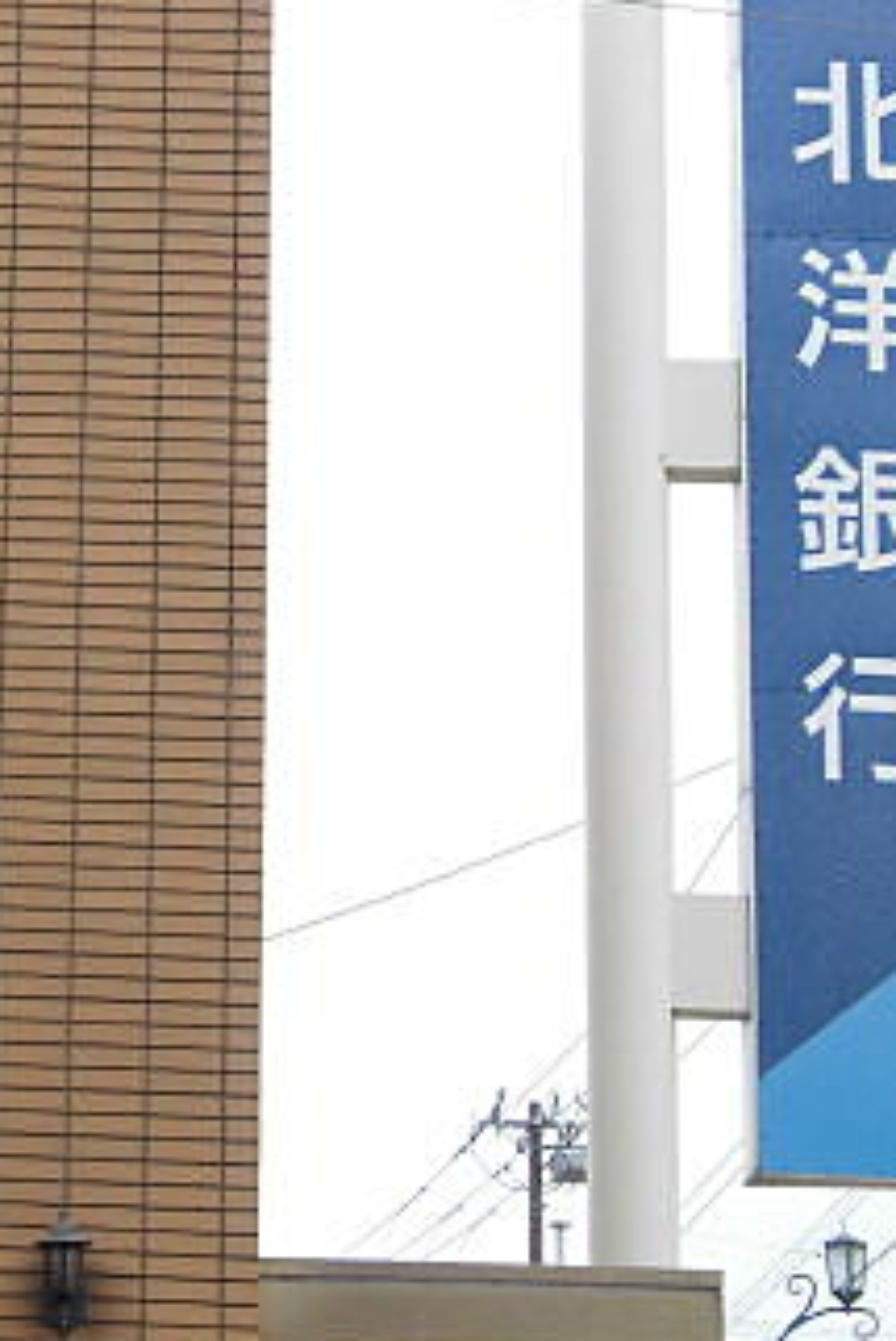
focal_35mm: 124
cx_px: -142
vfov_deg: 16.5
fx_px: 4624
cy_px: 554
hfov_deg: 10.9
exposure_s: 1/125
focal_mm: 10.7
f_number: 3.9
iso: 100
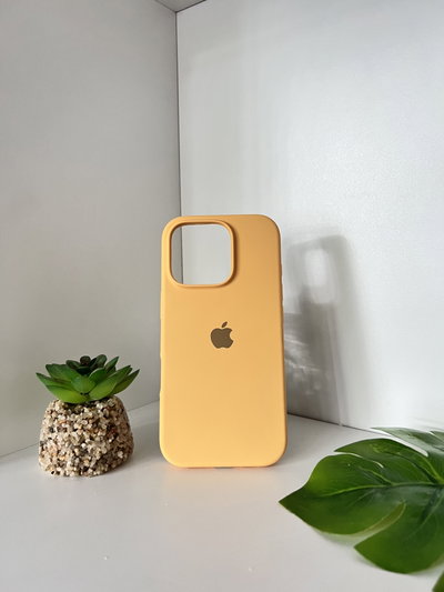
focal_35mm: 26
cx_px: 222
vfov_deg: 67.3
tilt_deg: -5.1
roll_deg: +2.7
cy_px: 296
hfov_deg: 53.1
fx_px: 444
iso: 400
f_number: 1.5
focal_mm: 5.7
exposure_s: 1/60
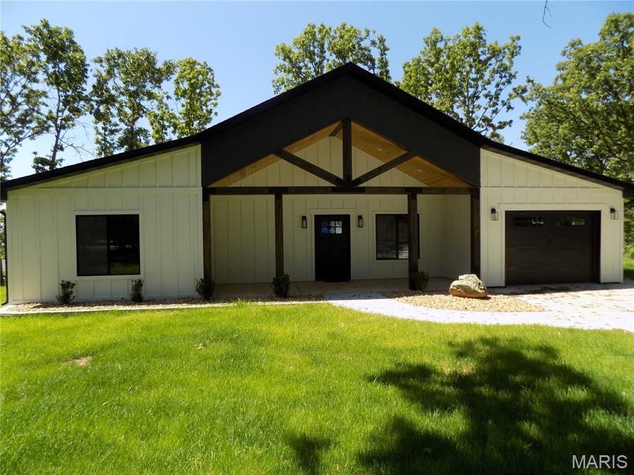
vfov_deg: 58.9
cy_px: 238
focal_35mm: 23
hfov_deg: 73.9
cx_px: 317
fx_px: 421
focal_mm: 4
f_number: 3.1
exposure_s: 1/640
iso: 80
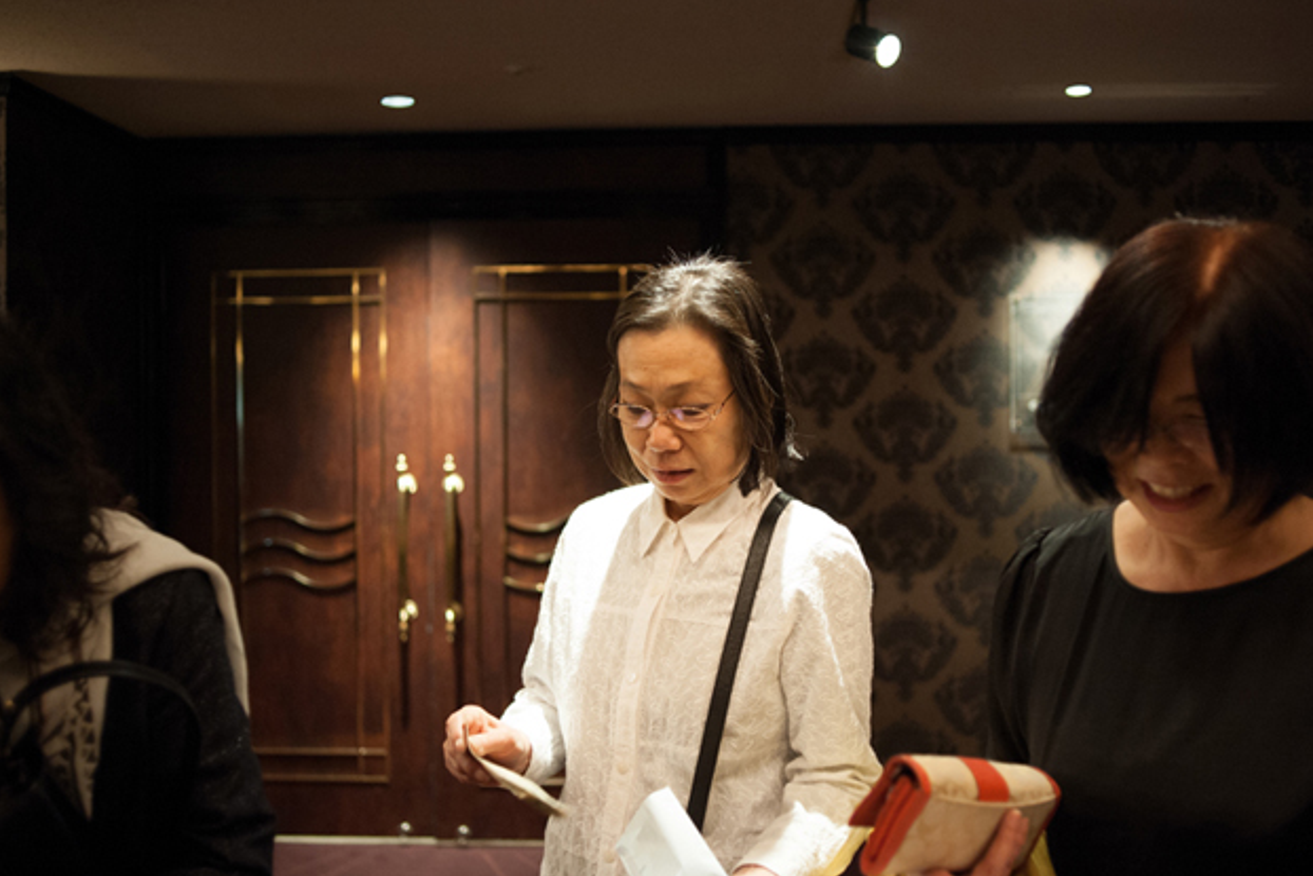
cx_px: 671
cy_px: 445
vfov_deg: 36.9
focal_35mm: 36
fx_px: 1313
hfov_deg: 53.1
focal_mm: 35
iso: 2200
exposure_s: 1/100
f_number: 2.8
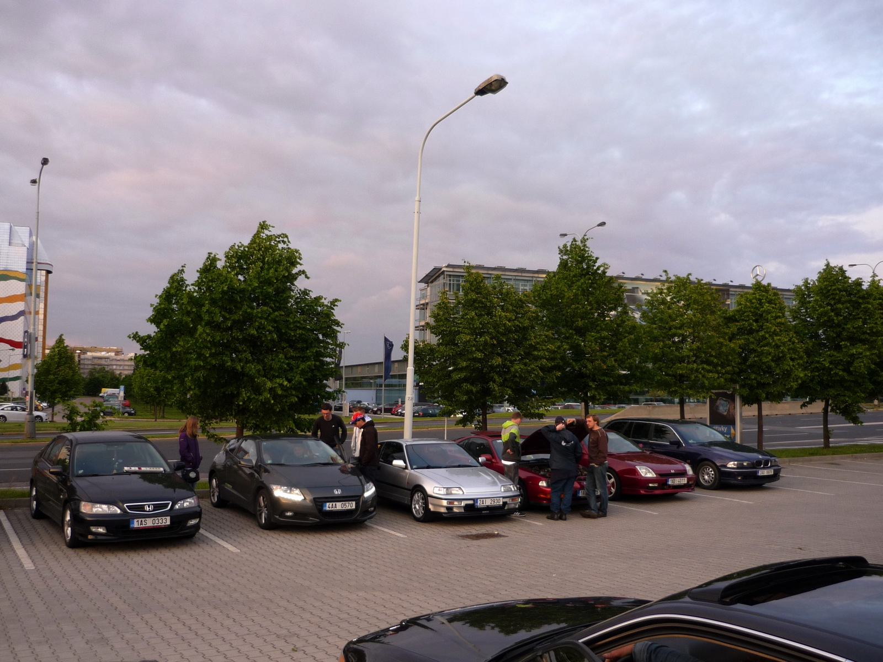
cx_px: 442
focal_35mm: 33
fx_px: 842
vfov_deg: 42.9
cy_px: 331
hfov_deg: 55.4
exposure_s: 1/30
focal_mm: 5.5
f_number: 2.8
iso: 100
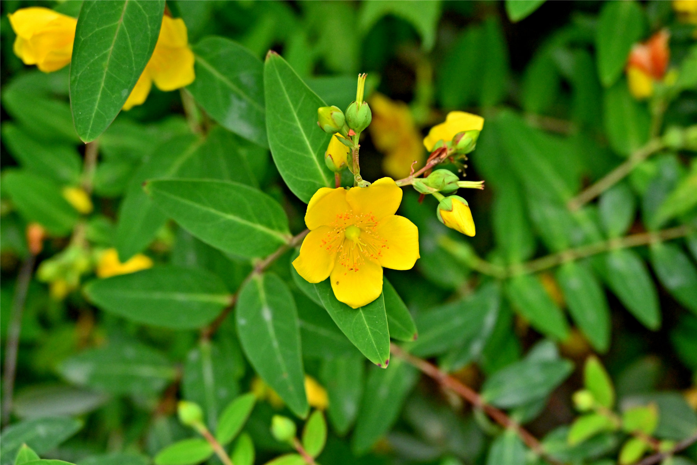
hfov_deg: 22.9
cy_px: 232
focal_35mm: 89
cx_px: 348
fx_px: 1723
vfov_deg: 15.4
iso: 2200
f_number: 6.3
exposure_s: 1/6400
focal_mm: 89
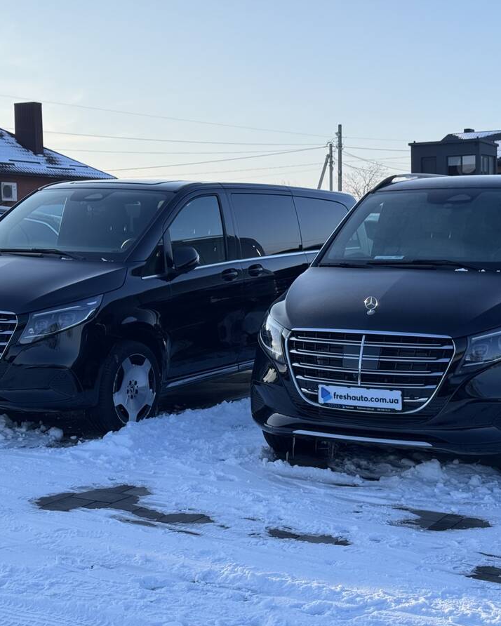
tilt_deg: -3.3
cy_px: 314
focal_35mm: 63
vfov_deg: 30.0
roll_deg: +0.0
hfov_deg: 24.2
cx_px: 285
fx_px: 1167
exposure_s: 1/2110
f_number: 1.78
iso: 64
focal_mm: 6.76
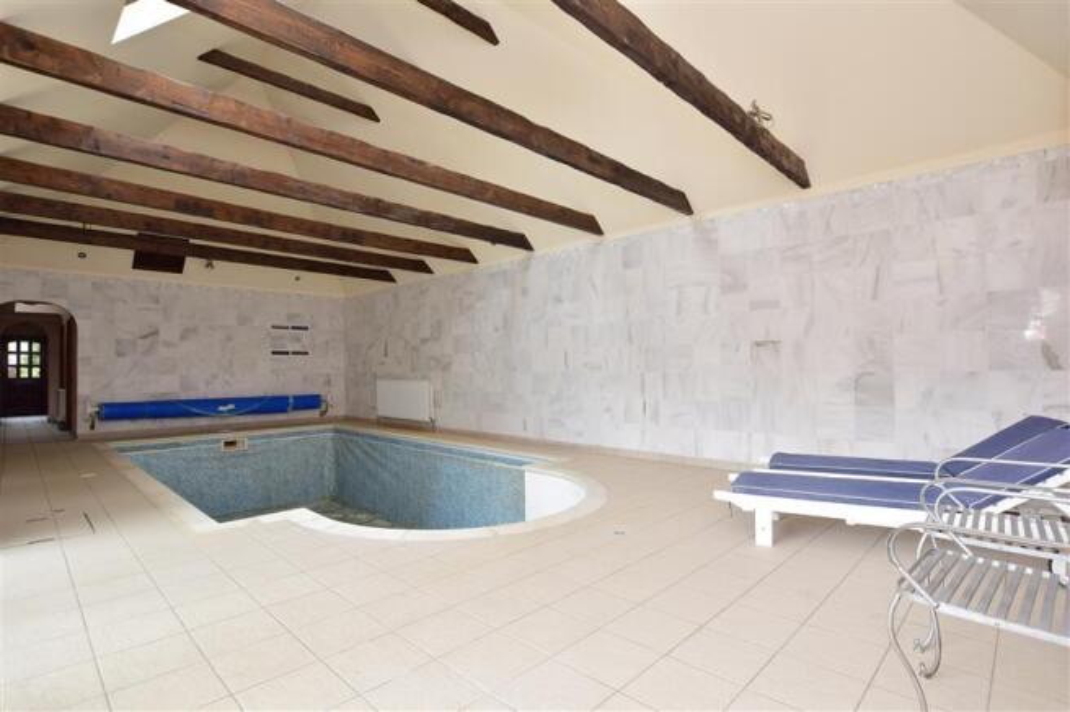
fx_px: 446
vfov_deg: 77.3
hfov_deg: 100.4
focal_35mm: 15
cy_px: 356
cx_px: 535
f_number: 5
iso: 200
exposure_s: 1/15
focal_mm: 10
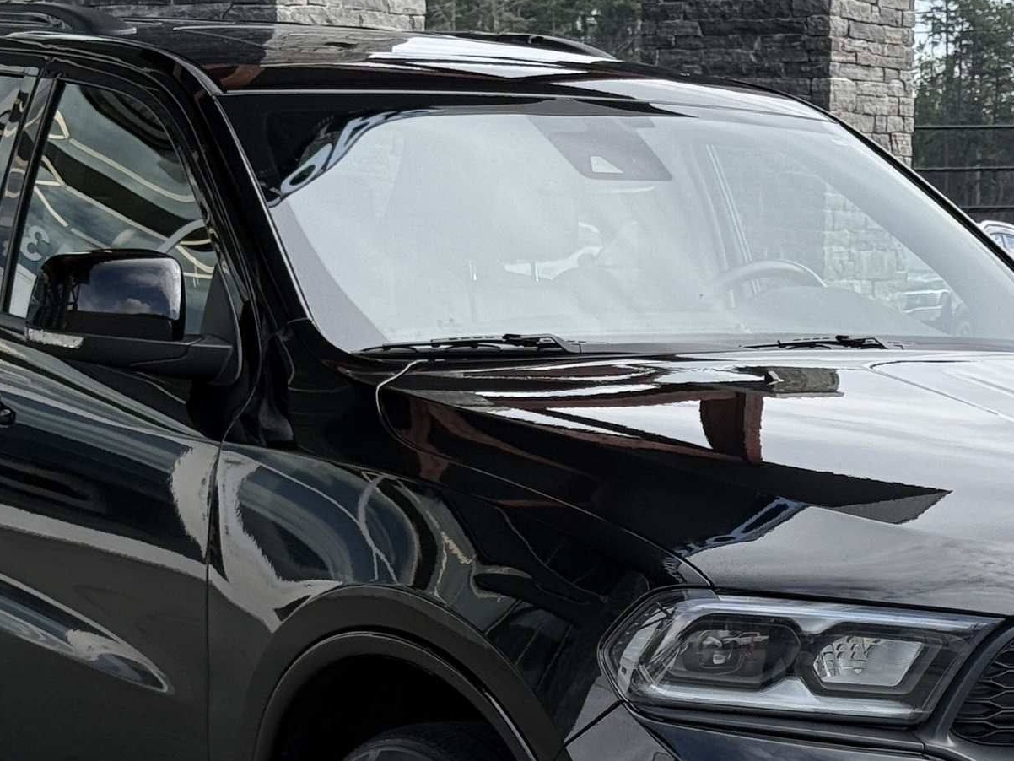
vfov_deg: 12.8
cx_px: 605
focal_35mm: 115
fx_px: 3369
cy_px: 691
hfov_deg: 17.1
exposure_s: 1/1429
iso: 64
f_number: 1.78
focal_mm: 6.76
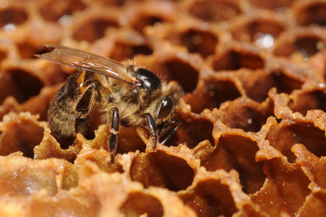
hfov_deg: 13.1
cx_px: 163
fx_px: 1425
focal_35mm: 158
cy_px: 108
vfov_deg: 8.7
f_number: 16
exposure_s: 1/60
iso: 200
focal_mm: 105
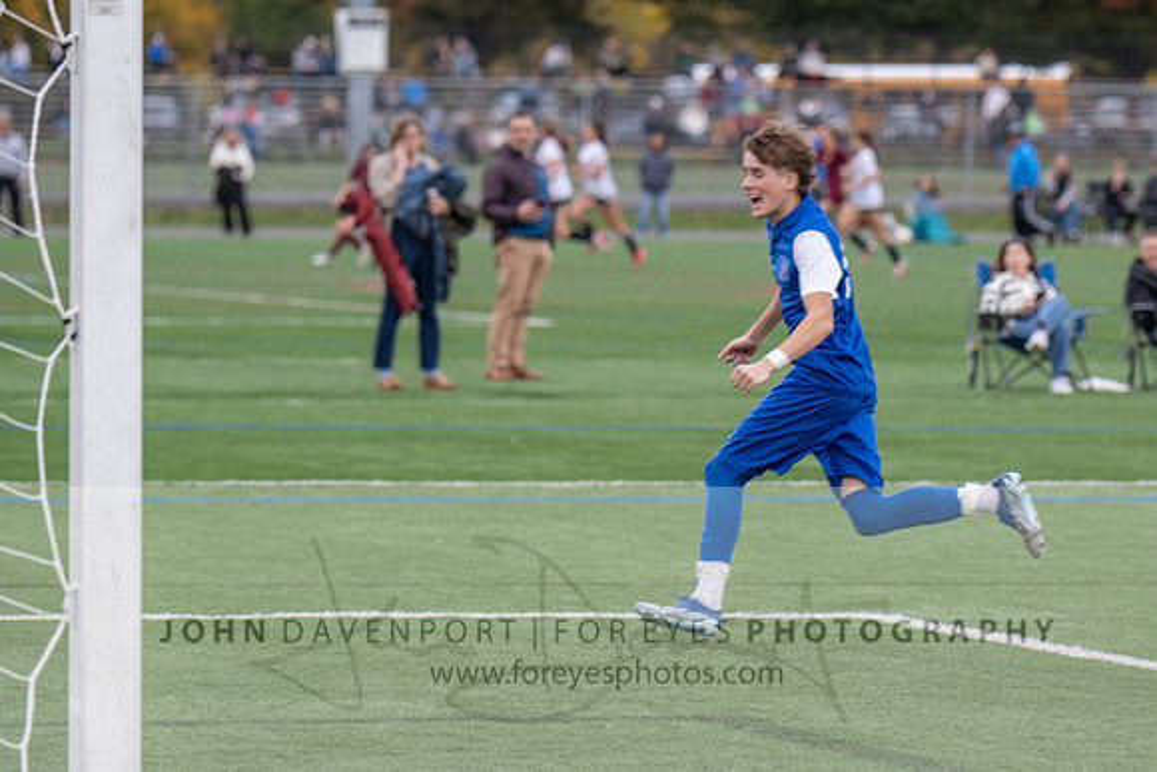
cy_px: 339
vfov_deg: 4.6
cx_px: 728
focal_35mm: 302
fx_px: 9699
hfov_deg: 6.8
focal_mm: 210
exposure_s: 1/1000
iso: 1250
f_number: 5.3
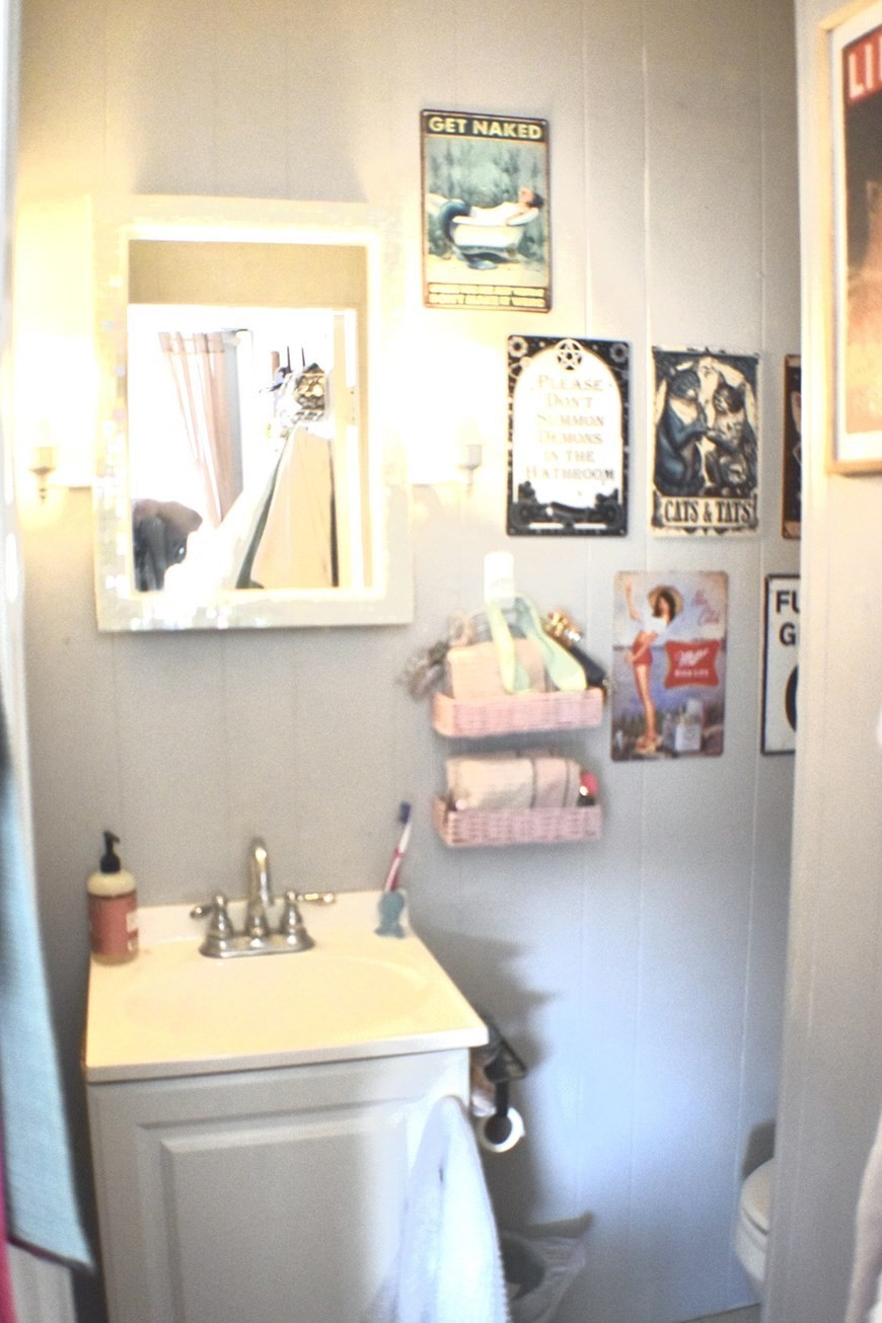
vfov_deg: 47.8
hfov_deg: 32.9
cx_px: 430
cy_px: 690
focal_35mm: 41
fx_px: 1492
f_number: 3.8
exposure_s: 1/200
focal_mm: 23
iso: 800
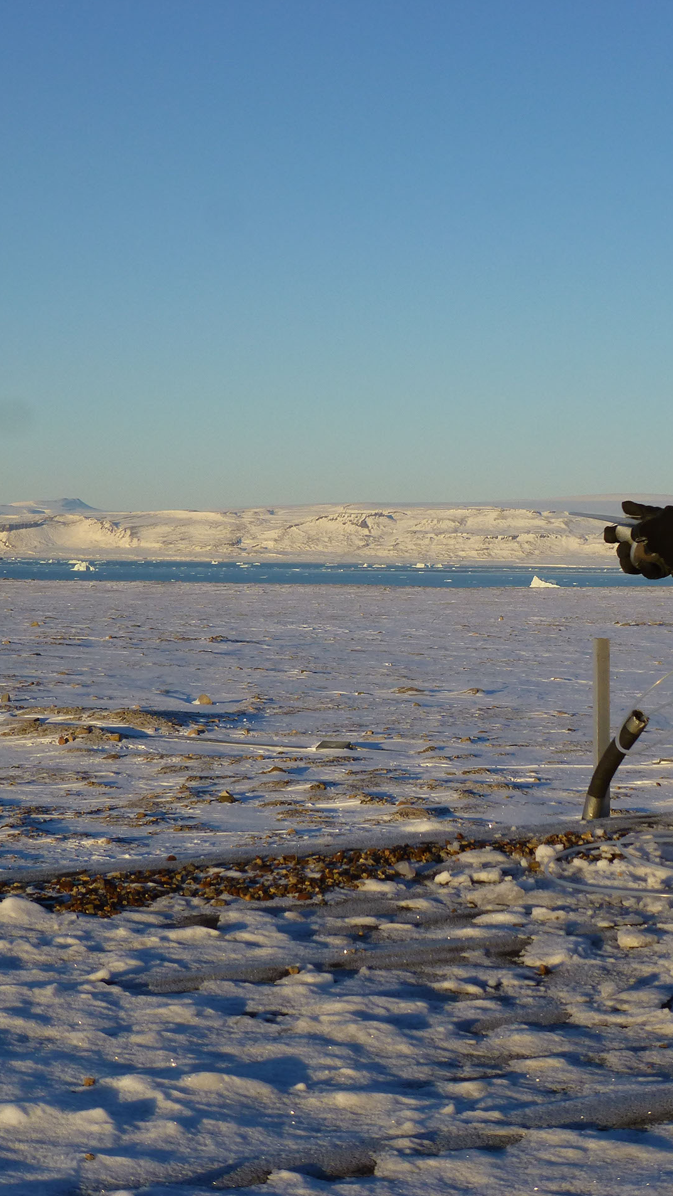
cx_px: 465
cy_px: 601
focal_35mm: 79
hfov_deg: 15.3
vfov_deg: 26.9
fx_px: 2506
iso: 100
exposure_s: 1/800
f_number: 4.6
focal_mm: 9.7
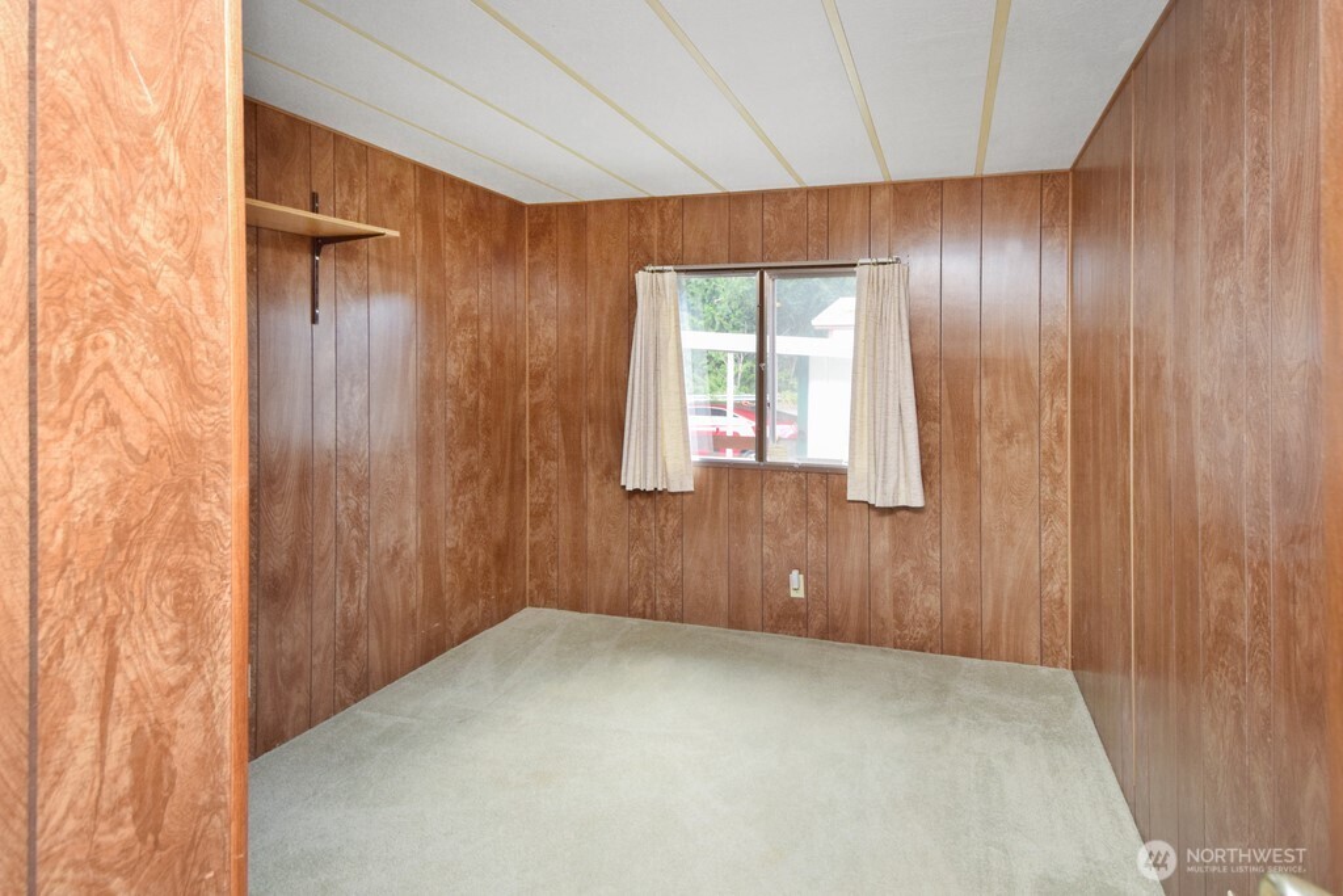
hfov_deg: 100.4
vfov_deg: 77.3
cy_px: 448
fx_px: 560
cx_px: 672
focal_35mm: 15
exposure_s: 1/80
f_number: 4.5
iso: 800
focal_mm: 10
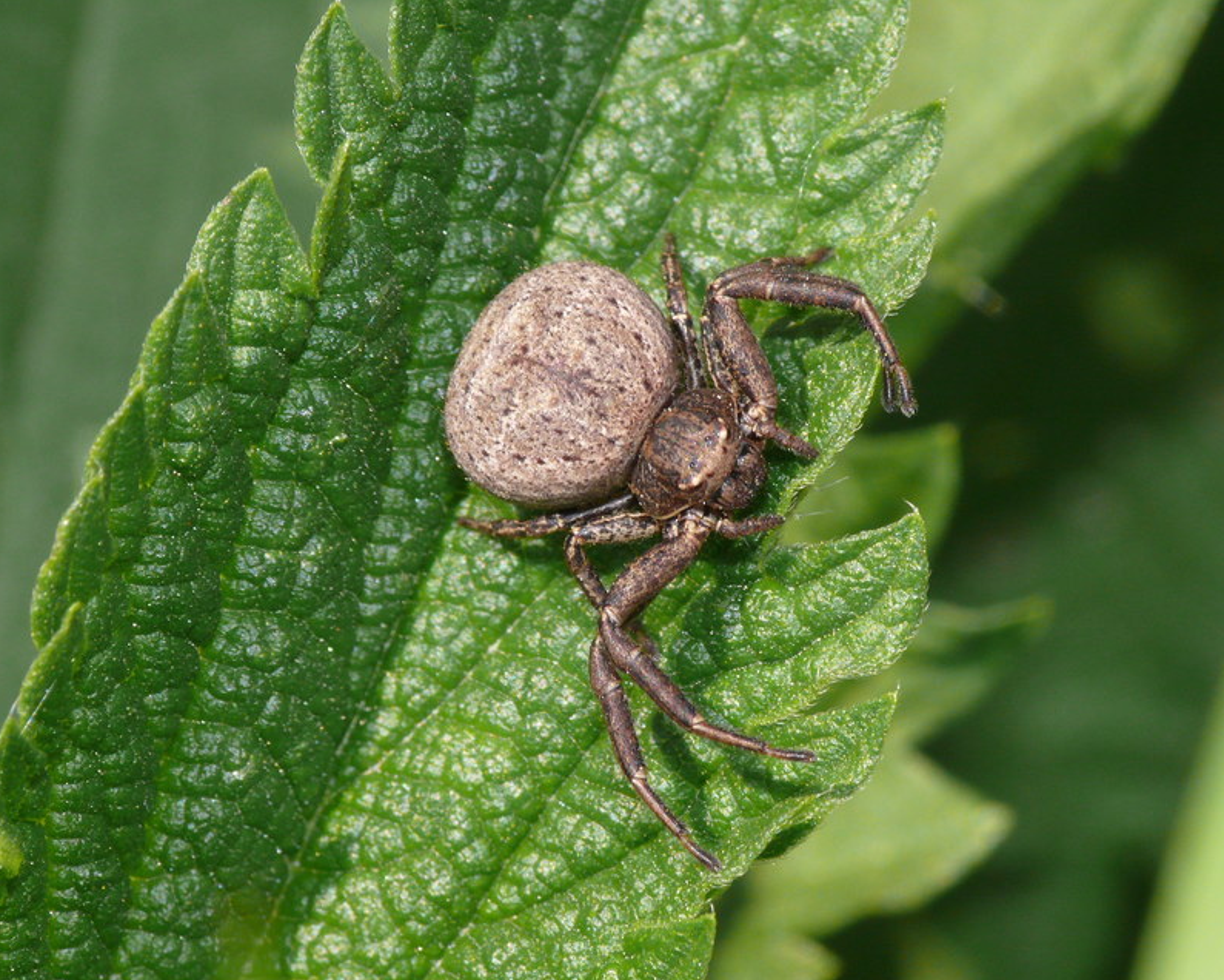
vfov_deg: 6.4
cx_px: 652
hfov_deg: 8.0
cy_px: 492
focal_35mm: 243
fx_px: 8803
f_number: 9
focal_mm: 49
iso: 200
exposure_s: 1/250
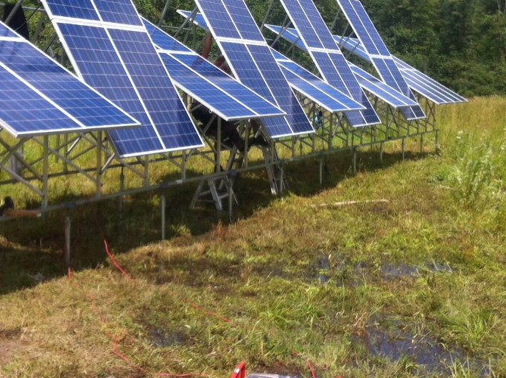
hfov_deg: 29.1
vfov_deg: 21.9
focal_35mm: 66
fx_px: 963
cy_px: 75
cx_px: 150
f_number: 2.8
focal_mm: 3.85
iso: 80
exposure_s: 1/1207
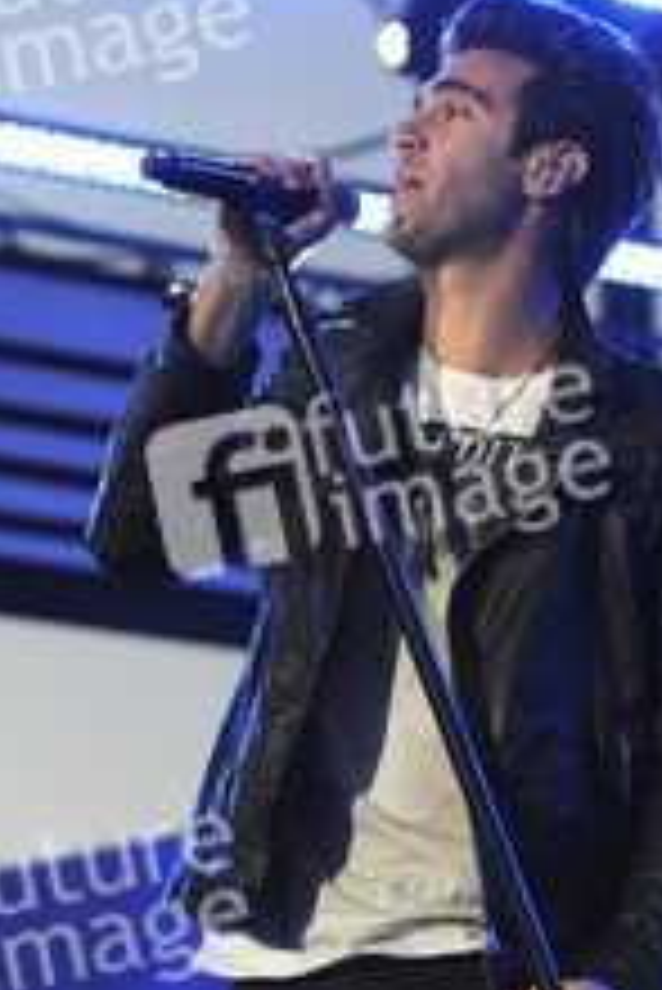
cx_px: 511
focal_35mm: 127
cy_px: 698
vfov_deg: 16.1
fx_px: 3497
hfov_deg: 10.8
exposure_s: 1/250
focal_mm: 70
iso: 800
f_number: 2.8
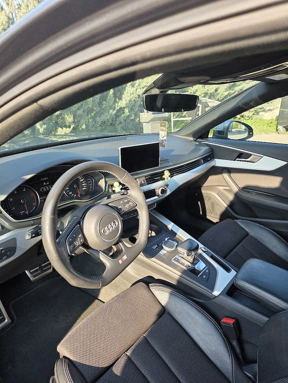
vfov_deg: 73.9
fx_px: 255
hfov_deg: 58.9
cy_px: 192
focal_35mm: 23
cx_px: 144
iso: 50
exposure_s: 1/370
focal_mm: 6.3
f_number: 1.7
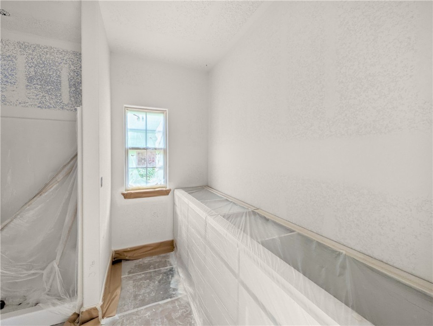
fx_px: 163
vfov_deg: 90.1
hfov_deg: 106.1
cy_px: 163
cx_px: 216
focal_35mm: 13
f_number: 2.2
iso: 49
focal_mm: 1.95
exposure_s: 1/30
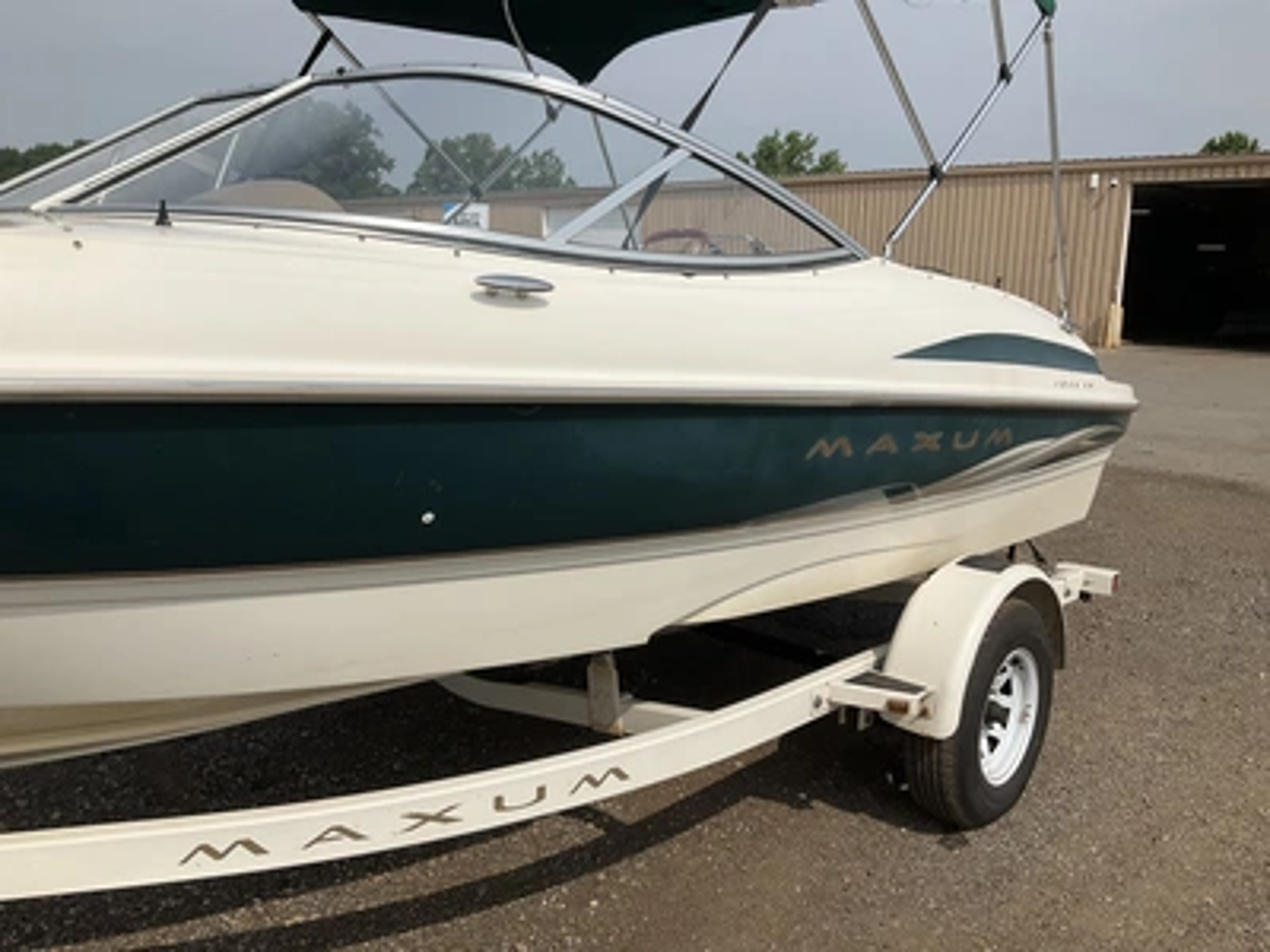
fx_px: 1064
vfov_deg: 48.2
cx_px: 635
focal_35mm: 29
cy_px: 476
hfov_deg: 61.7
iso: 25
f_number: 1.8
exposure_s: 1/4065
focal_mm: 3
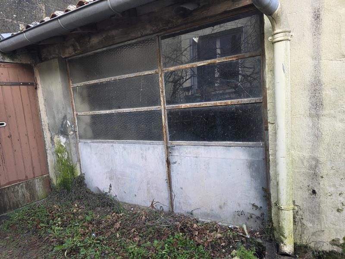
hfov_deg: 73.9
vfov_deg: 58.9
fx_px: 229
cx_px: 172
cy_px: 130
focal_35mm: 23
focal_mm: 6.3
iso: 80
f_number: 1.7
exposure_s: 1/180
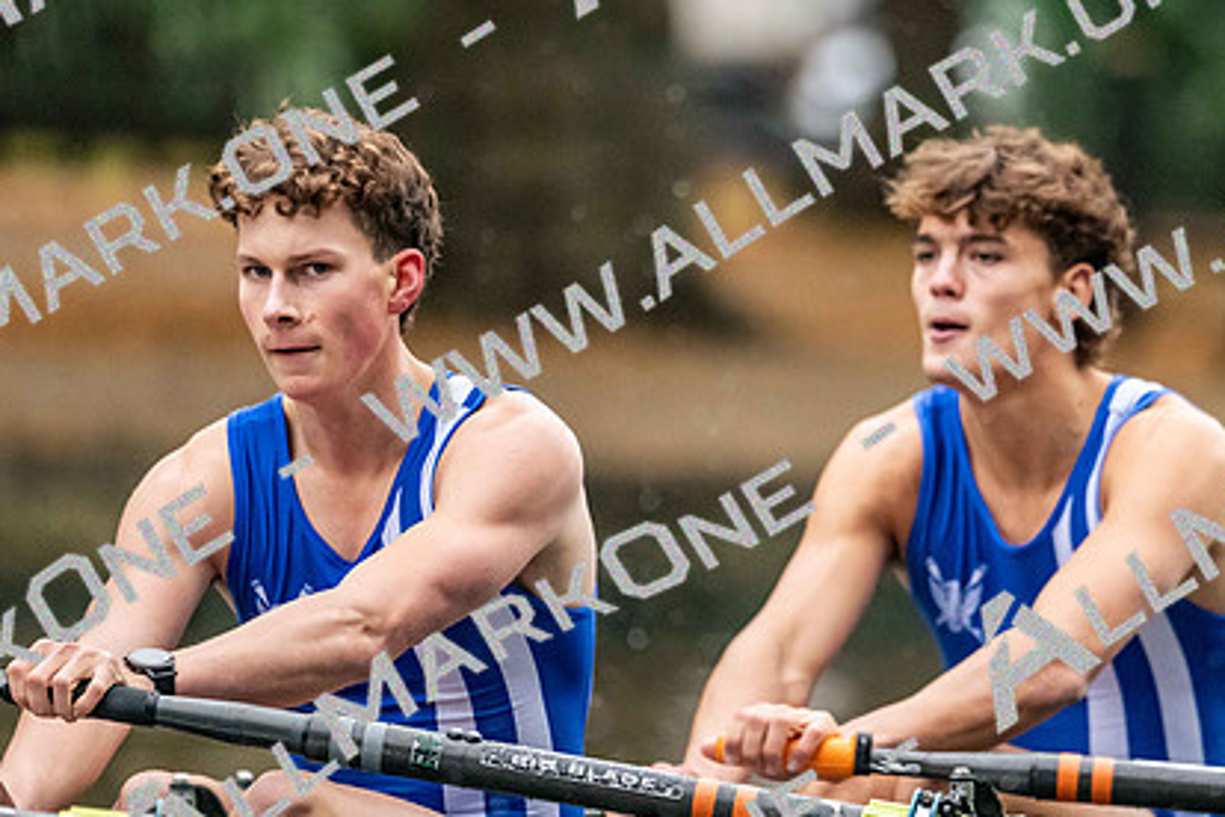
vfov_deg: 2.5
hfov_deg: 3.7
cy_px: 451
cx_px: 728
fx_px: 19088
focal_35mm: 561
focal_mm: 400
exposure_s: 1/2500
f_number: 4.5
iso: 8000
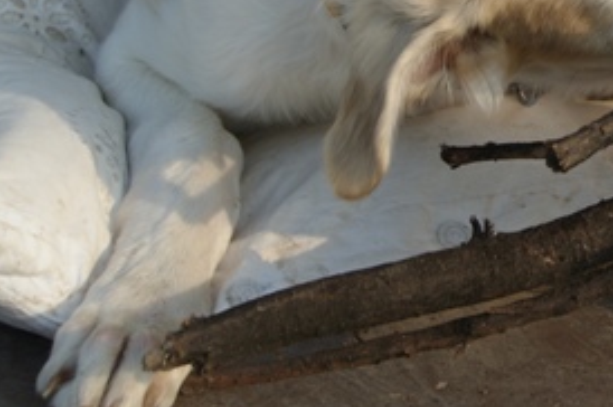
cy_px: 29
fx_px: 2673
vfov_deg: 8.7
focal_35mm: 157
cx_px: 651
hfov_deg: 12.9
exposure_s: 1/125
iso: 100
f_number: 8
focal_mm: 45
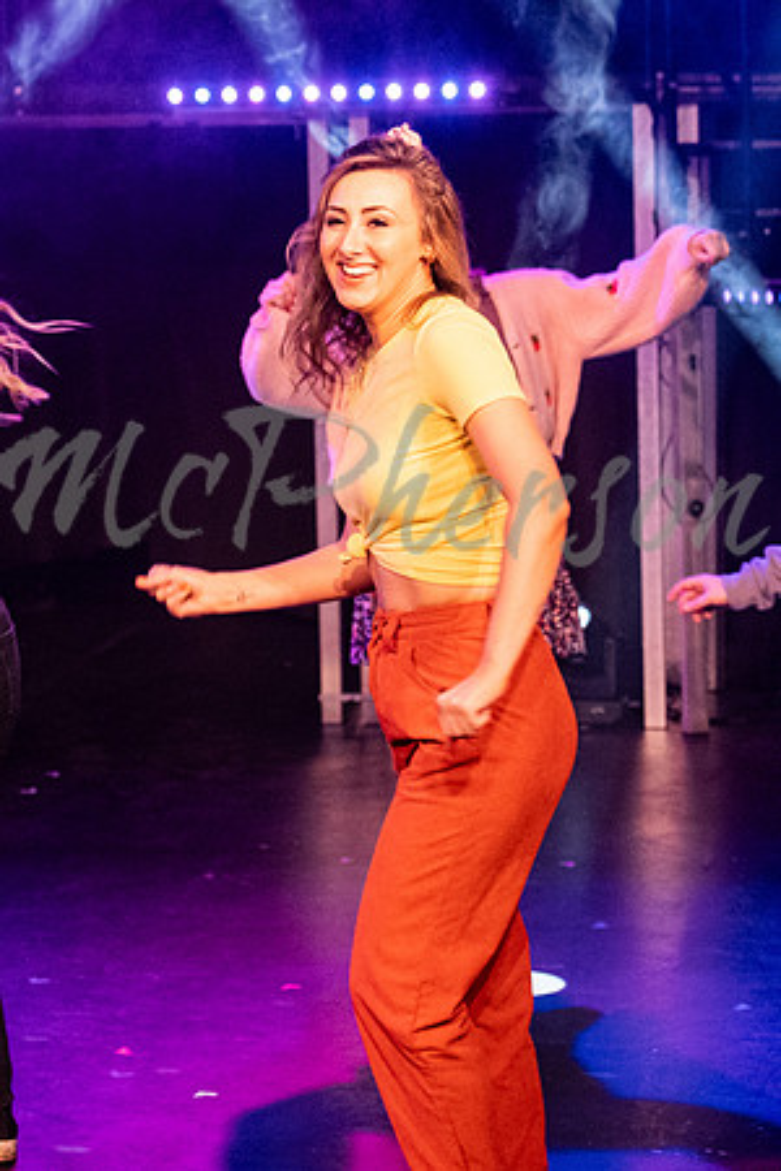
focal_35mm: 96
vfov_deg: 21.1
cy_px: 419
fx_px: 3134
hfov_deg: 14.2
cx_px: 387
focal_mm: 33.2
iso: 2500
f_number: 3.2
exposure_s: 1/250
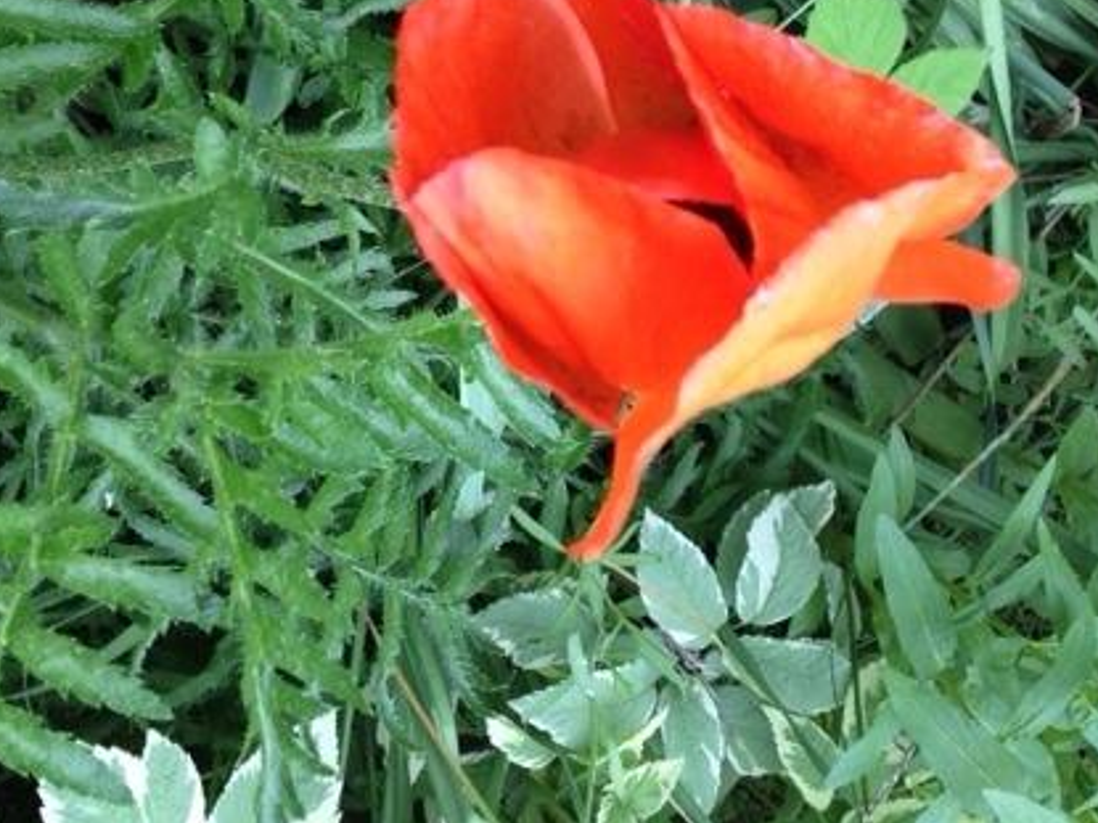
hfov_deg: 35.5
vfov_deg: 26.6
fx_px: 1712
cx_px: 577
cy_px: 193
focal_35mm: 54
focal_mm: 4.28
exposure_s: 1/120
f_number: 2.4
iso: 100
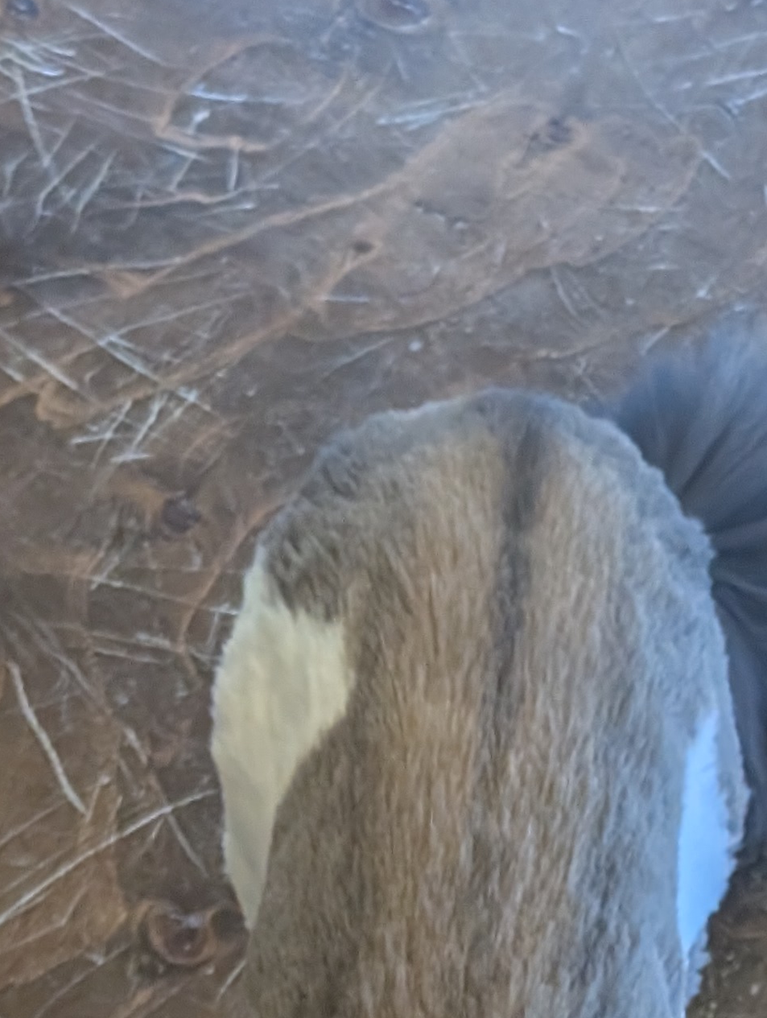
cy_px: 1354
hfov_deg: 9.4
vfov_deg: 12.1
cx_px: 575
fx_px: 4655
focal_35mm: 158
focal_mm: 6.9
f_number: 1.68
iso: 473
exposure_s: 1/358
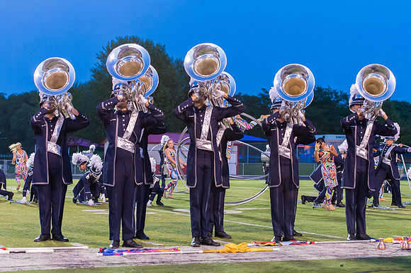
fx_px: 921
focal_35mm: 81
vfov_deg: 16.9
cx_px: 222
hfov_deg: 25.1
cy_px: 117
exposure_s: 1/400
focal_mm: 70
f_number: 3.5
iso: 6400
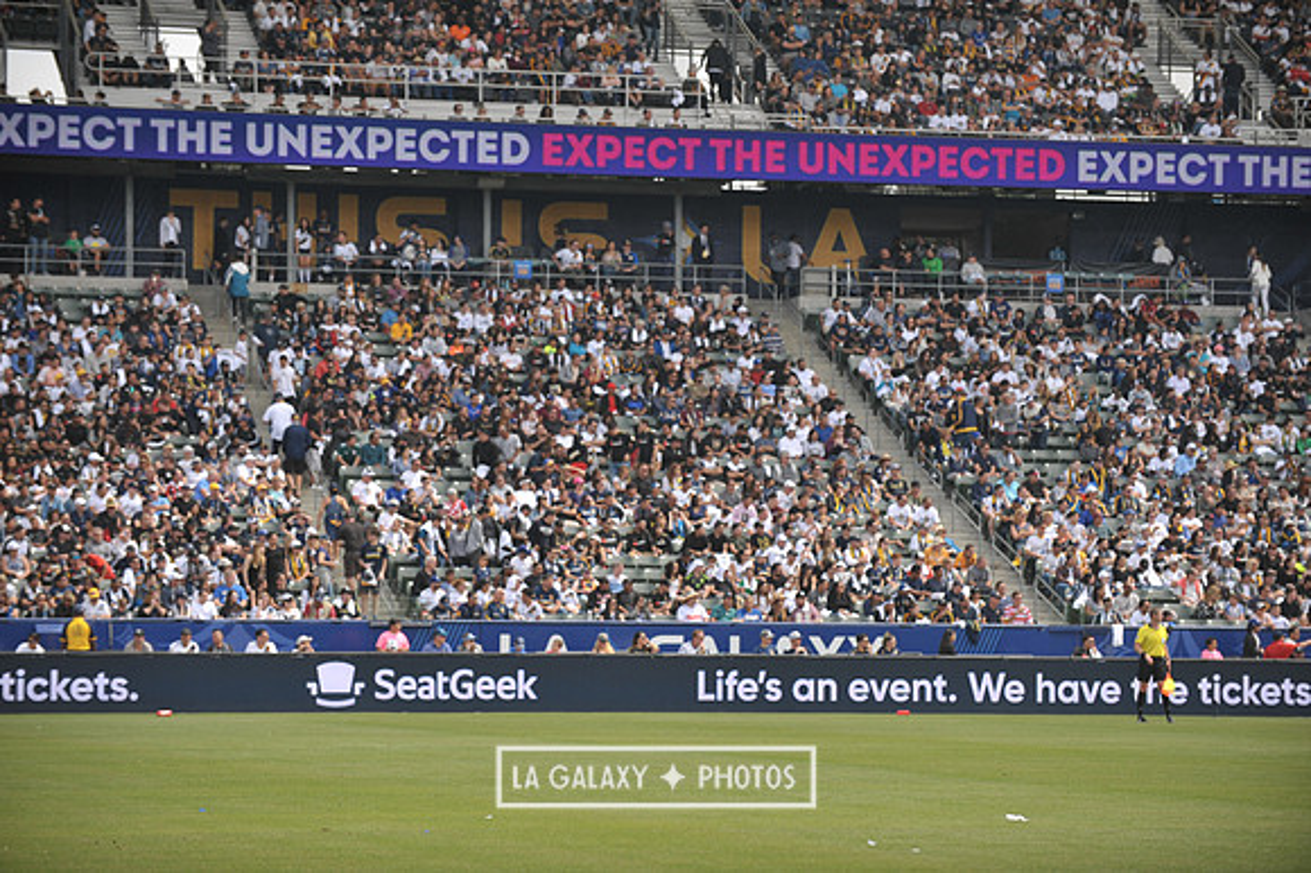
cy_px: 436
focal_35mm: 130
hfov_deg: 15.8
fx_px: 4731
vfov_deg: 10.5
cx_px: 656
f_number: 3.5
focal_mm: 130
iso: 320
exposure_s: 1/2500
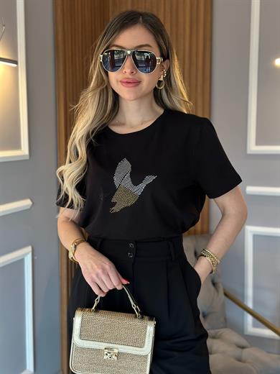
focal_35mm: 48
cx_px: 140
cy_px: 187
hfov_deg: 30.3
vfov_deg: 39.7
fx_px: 518
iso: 160
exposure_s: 1/60
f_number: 1.78
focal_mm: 6.86
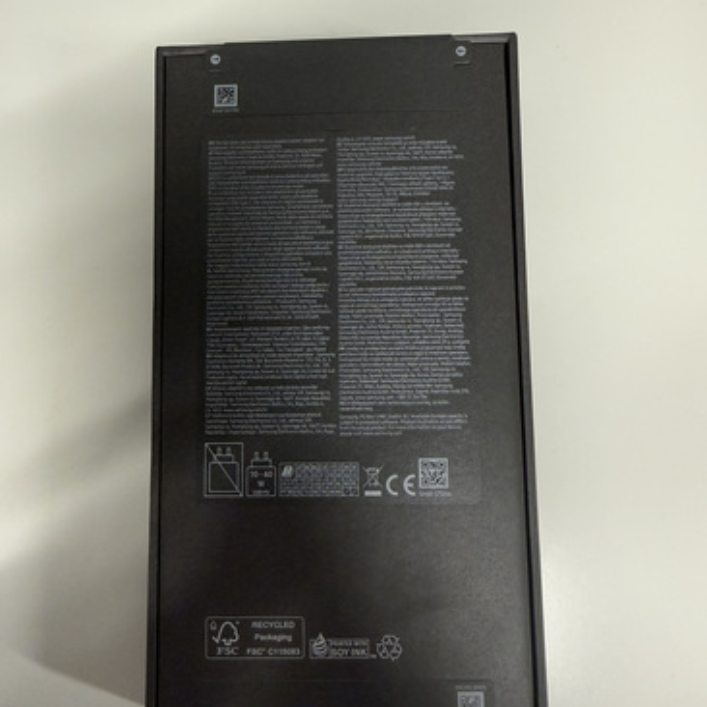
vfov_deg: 55.5
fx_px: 670
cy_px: 384
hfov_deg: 55.6
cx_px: 347
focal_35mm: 29
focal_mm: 2.22
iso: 320
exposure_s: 1/67
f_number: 2.2
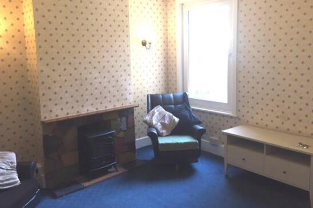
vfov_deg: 41.0
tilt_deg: -8.0
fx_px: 278
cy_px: 90
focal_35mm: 32
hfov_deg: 58.7
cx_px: 149
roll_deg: +0.9
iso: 40
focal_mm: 4.15
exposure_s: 1/33
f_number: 2.2
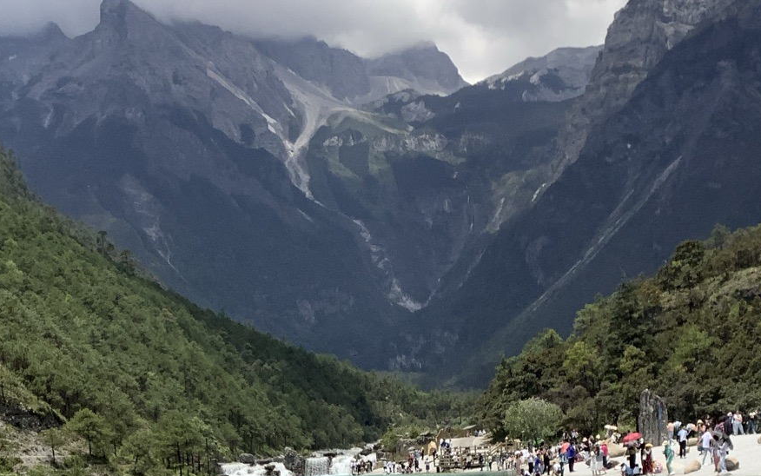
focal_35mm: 60
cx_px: 335
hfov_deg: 34.0
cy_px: 563
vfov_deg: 20.3
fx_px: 1245
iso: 25
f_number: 2.4
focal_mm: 3.3
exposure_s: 1/1894
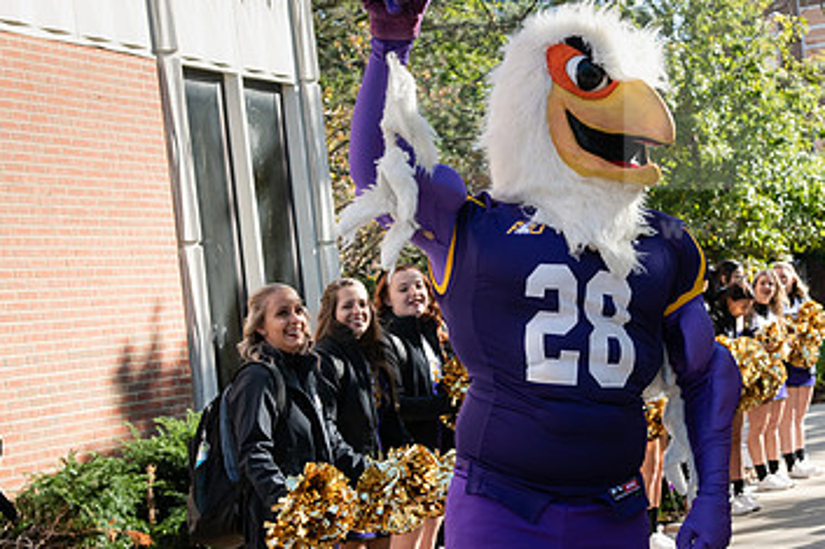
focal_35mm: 74
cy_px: 277
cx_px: 554
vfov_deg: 18.4
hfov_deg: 27.2
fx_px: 1695
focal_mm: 45
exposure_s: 1/640
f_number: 5.6
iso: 400
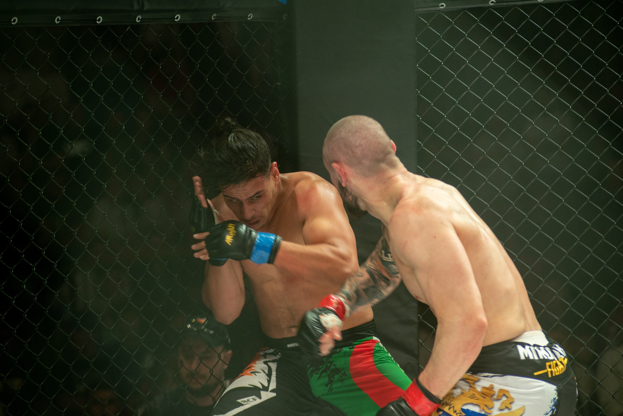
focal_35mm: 135
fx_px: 2337
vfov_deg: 10.2
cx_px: 312
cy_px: 208
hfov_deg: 15.2
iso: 1100
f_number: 4
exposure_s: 1/320
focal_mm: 135
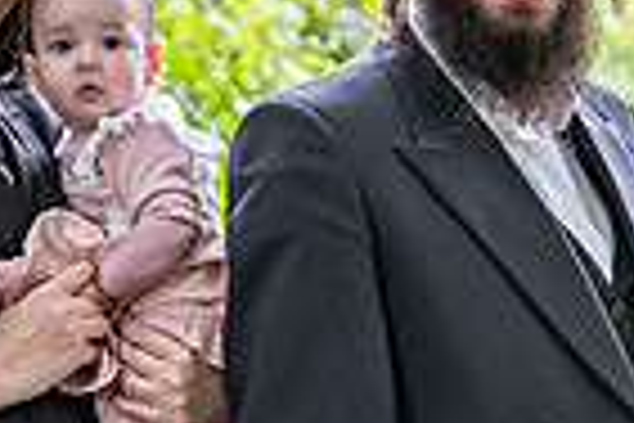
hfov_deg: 3.0
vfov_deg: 2.0
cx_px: 587
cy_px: 593
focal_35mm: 687
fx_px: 12098
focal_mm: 74.4
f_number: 2.8
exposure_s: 1/125
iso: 320
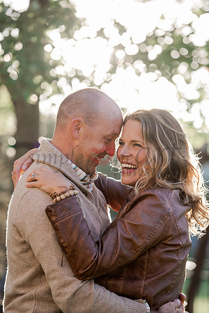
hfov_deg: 10.5
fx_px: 1132
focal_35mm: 130
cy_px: 156
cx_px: 104
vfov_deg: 15.8
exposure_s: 1/640
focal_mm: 130
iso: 400
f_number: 3.2
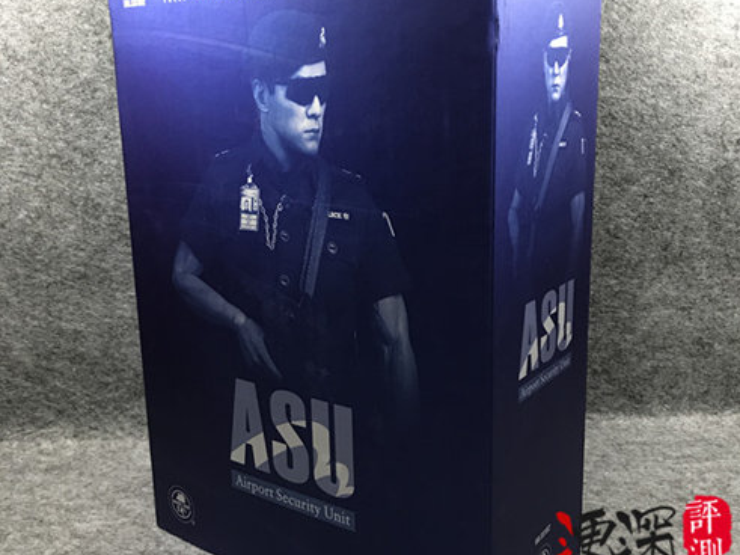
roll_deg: +1.7
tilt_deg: -14.2
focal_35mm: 38
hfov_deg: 49.0
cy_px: 276
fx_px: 812
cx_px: 375
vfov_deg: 37.7
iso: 25
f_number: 1.8
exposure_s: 1/33
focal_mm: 3.99
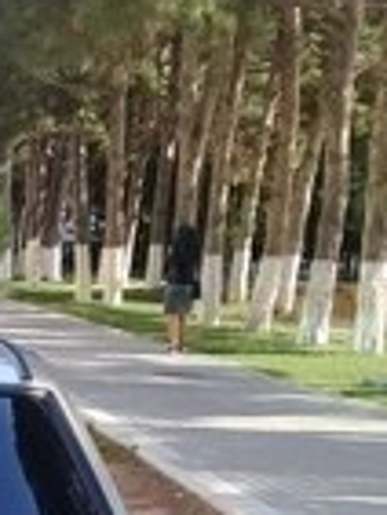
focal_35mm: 109
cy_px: 767
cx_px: -131
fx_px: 1622
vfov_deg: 16.5
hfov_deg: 13.1
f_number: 2.2
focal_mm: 3.3
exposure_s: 1/280
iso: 50
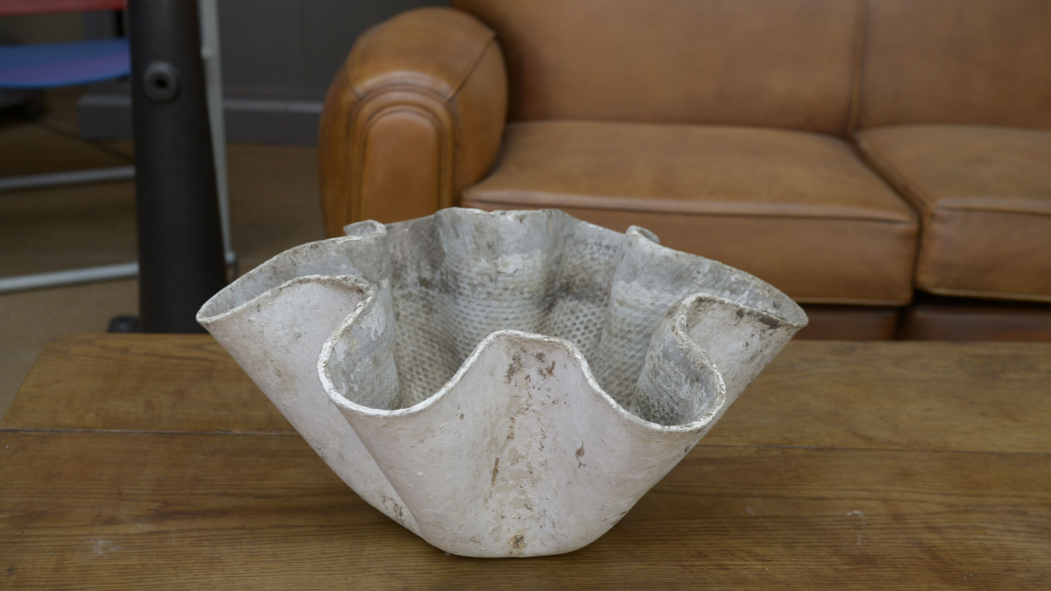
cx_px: 523
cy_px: 348
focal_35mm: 59
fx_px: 1644
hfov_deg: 35.4
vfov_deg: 20.4
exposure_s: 1/50
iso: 320
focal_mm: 56
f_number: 5.6
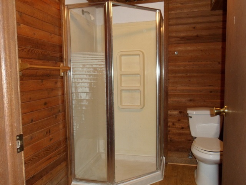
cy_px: 92
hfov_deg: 58.4
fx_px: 220
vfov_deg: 45.4
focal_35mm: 31
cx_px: 123
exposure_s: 1/30
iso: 160
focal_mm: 5.3
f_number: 3.5
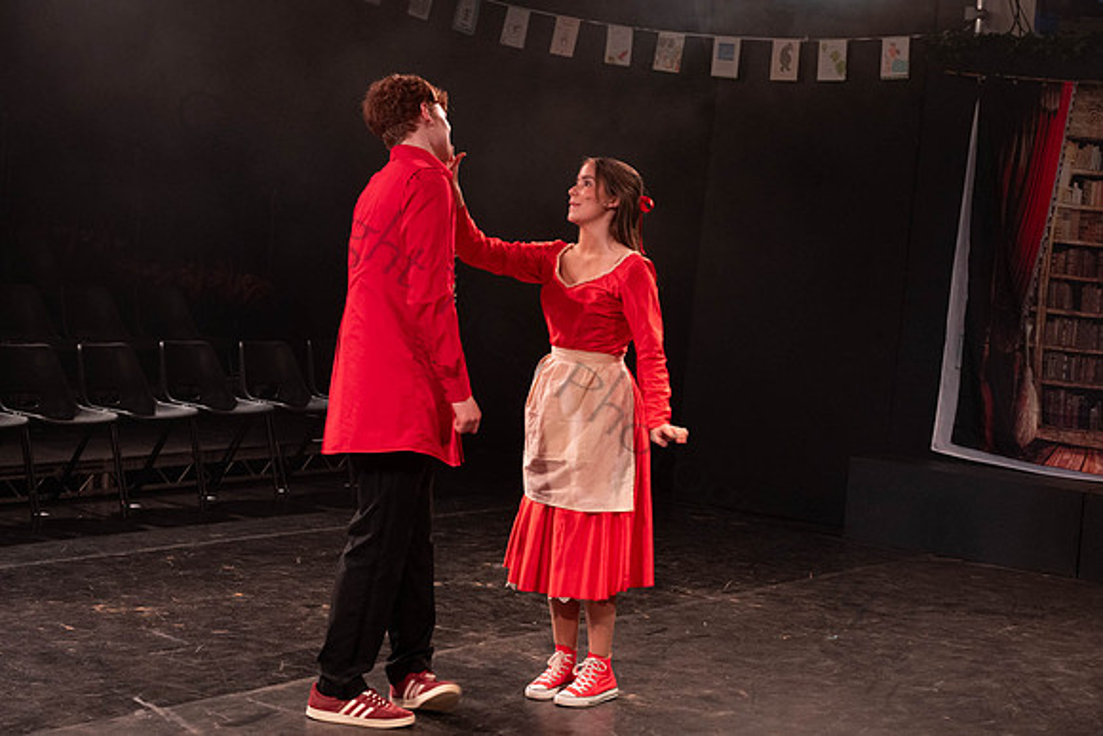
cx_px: 552
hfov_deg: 28.8
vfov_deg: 19.5
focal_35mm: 70
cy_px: 368
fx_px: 2145
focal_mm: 70
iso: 1250
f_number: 6.3
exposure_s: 1/60
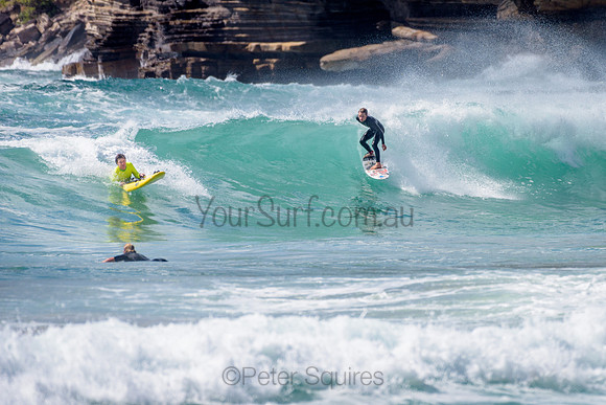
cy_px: 157
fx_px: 10323
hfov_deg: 3.4
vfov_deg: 2.2
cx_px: 368
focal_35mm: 613
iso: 100
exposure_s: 1/2000
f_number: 5.6
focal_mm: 500
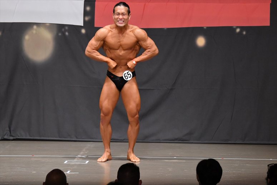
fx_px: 1730
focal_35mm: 225
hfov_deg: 9.2
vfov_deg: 6.1
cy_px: 92
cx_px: 138
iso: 6400
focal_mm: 150
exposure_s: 1/400
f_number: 5.6
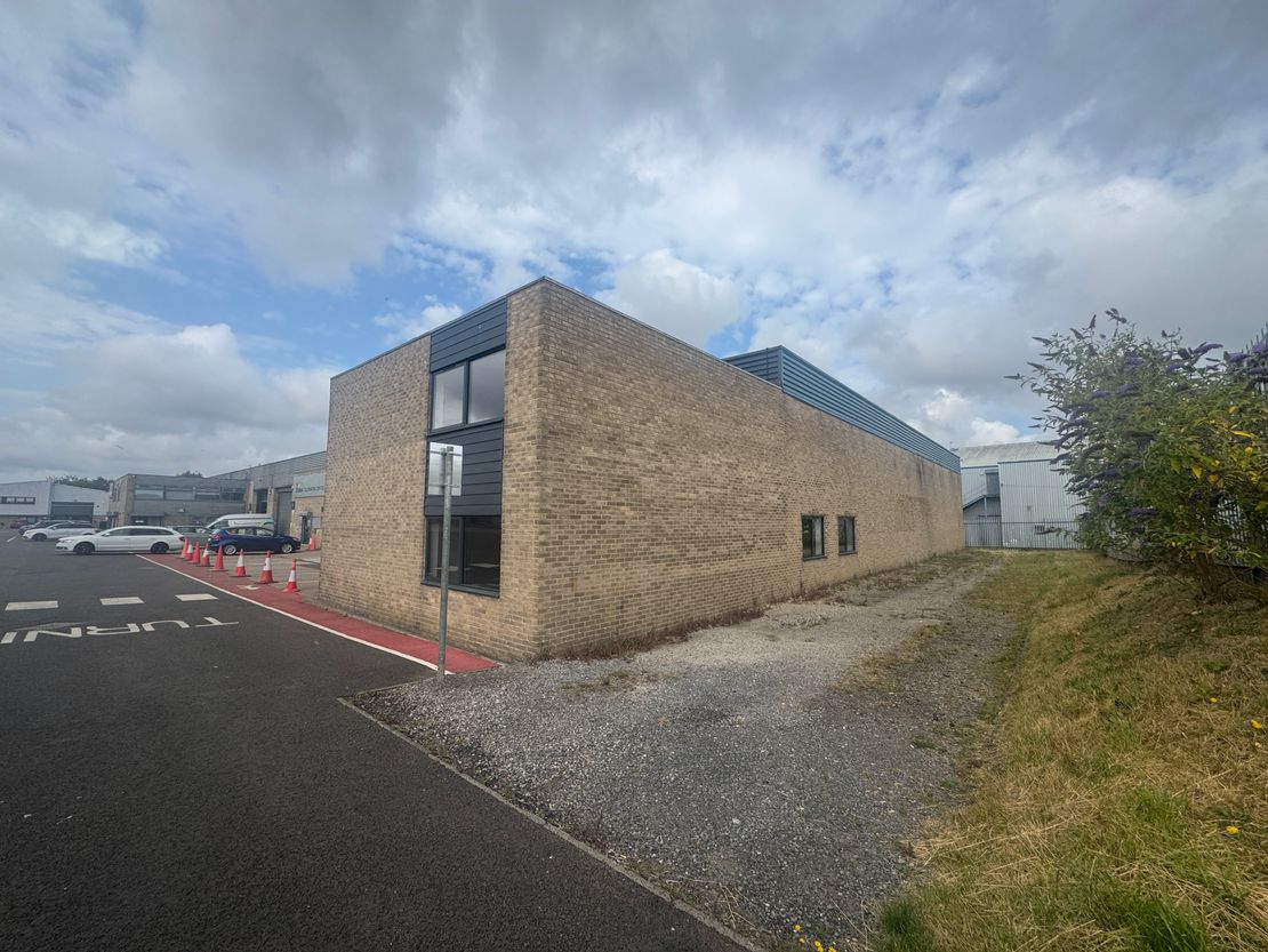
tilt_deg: +5.6
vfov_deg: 85.7
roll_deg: -1.2
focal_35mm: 14
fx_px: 513
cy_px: 476
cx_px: 634
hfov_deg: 102.1
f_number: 2.2
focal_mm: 2.22
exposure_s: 1/1277
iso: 40
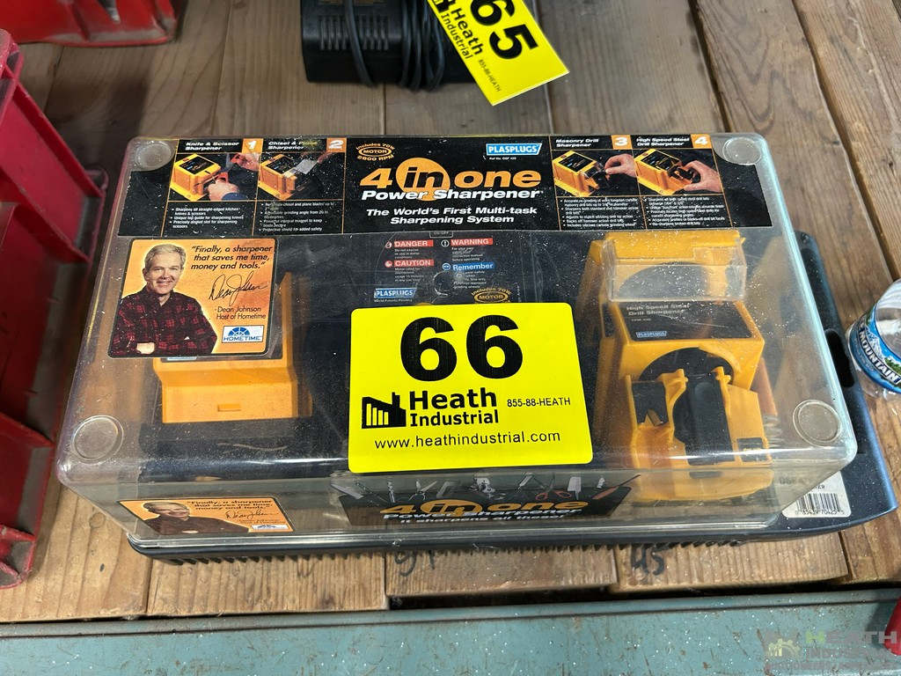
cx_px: 450
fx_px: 677
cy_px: 338
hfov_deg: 67.3
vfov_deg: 53.1
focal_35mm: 26
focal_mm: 5.7
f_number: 1.5
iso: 200
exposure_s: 1/60
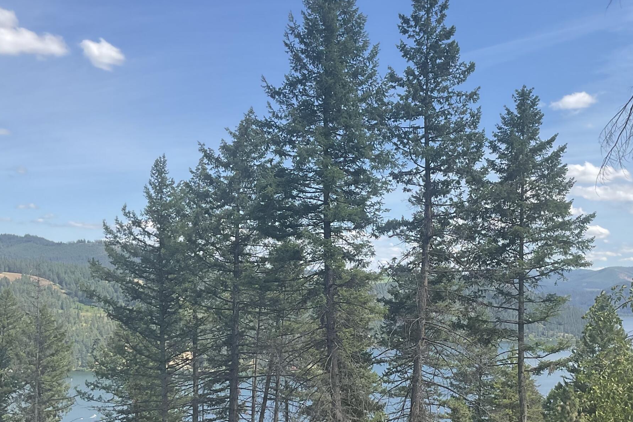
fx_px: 897
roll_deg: -1.1
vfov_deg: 26.3
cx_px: 426
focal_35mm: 51
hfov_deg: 38.4
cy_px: 298
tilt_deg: -1.3
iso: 16
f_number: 1.8
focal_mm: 3
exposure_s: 1/1250
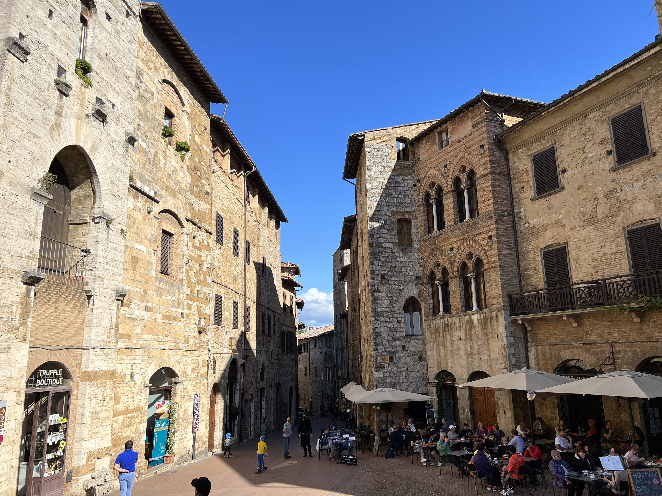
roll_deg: +1.5
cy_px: 248
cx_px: 331
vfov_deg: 53.1
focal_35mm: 26
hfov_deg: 67.3
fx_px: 497
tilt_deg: +12.5
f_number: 1.5
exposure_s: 1/4630
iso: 50
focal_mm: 5.7
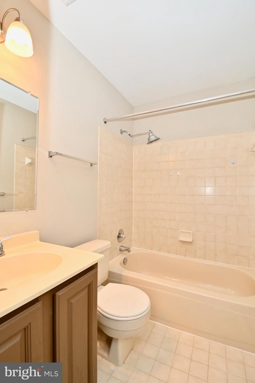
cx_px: 128
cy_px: 192
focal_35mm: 15
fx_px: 159
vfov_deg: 100.4
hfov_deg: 77.3
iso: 200
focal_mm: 10
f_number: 7.1
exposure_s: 1/40
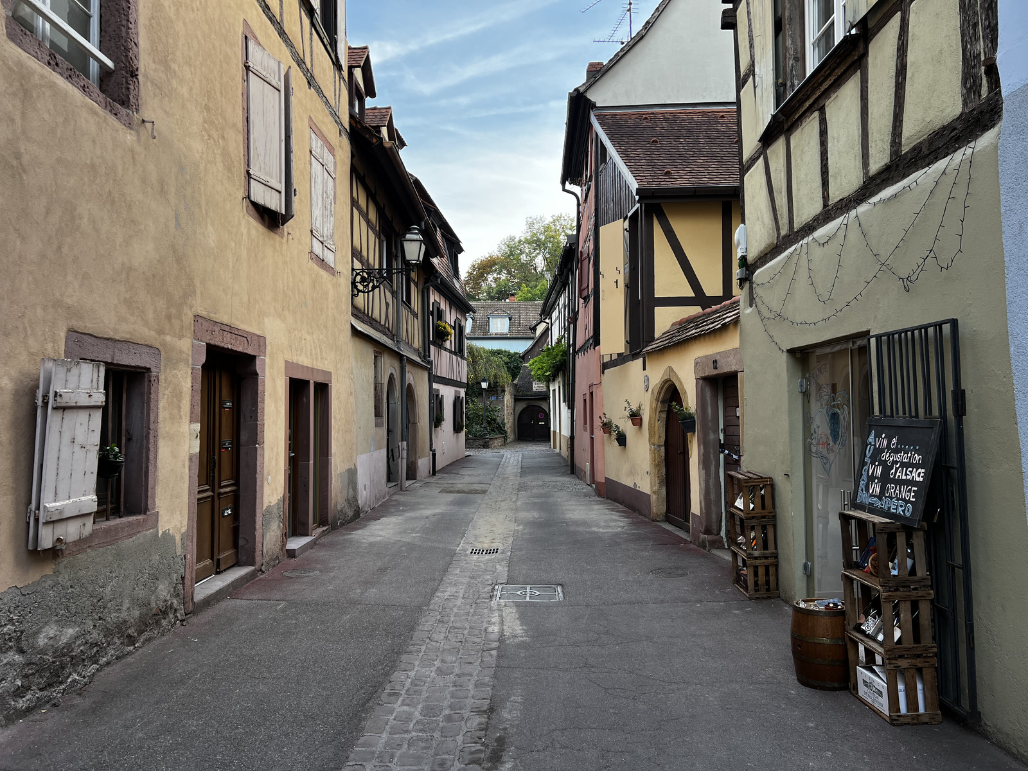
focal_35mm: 26
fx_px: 772
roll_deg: +0.3
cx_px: 514
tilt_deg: +2.2
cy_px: 386
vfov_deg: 53.1
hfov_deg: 67.3
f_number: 1.5
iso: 64
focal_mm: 5.7
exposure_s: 1/139
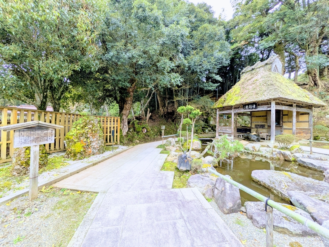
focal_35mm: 14
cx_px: 164
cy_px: 124
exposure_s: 1/238
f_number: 2.2
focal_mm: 1.83
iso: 49
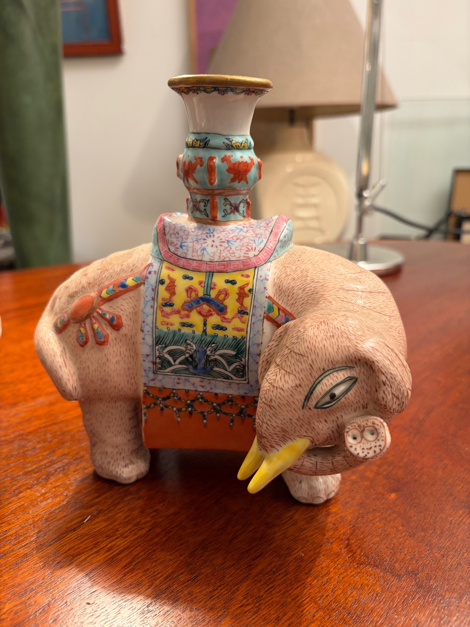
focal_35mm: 26
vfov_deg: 67.3
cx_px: 235
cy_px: 314
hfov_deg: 53.1
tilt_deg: -19.8
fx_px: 471
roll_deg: +1.1
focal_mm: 5.96
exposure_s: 1/50
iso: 100
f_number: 1.6
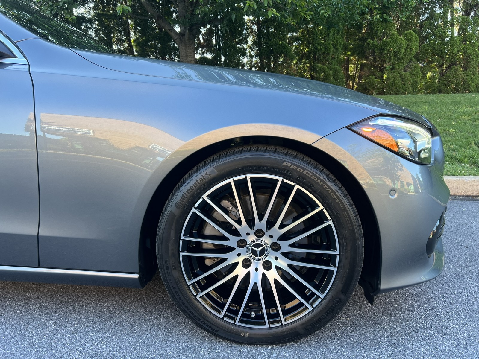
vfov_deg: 53.1
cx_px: 240
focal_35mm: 26
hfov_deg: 67.3
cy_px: 180
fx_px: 360
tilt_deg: -9.0
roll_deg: +0.9
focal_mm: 5.7
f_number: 1.5
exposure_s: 1/124
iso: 32
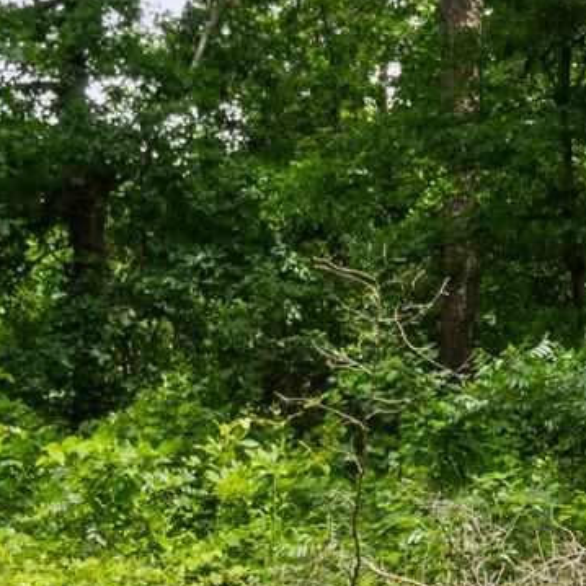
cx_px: 692
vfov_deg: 10.8
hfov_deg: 10.7
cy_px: 586
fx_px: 3064
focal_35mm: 160
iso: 400
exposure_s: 1/100
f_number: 8
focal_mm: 18
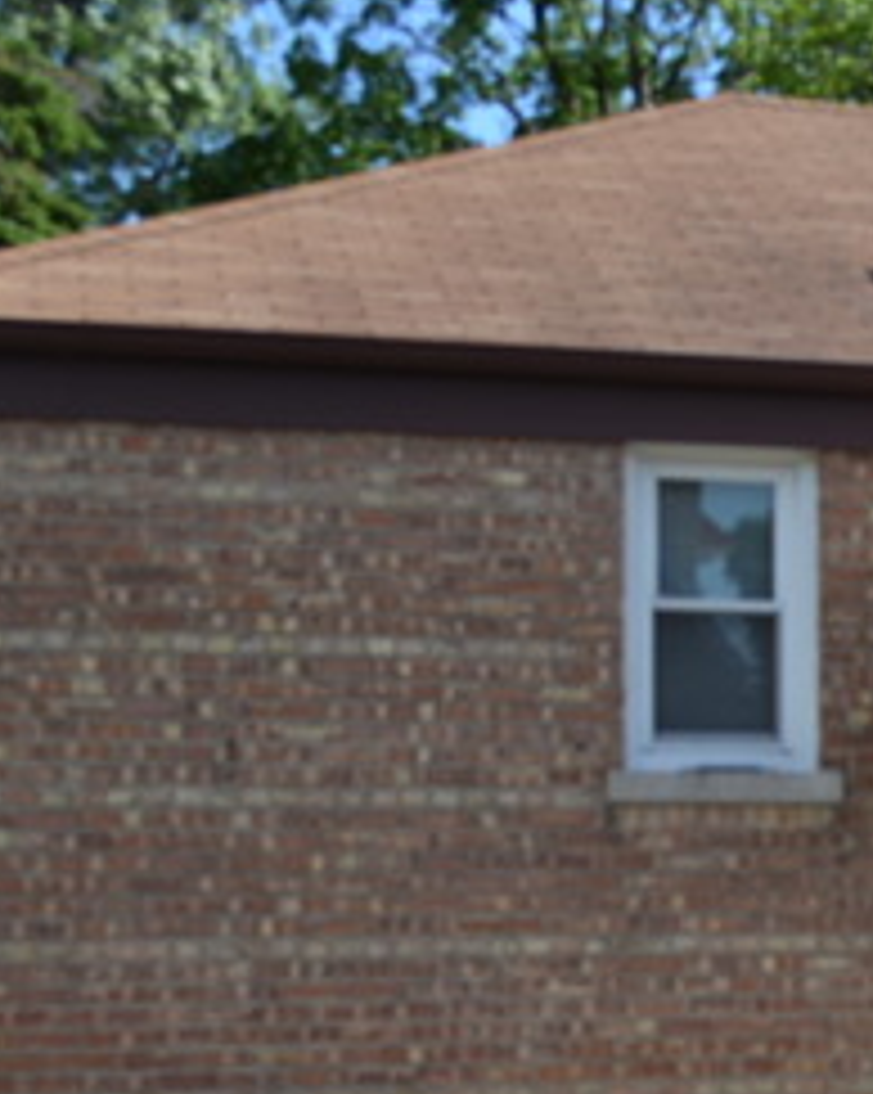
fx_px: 2878
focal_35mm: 89
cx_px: 1116
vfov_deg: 21.3
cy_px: 858
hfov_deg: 16.4
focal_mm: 24
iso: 100
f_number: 6.3
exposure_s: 1/160
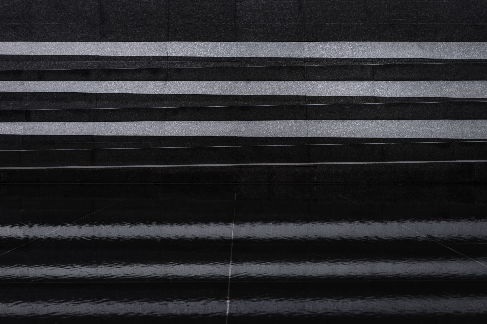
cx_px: 244
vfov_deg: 25.5
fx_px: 717
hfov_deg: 37.5
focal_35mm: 53
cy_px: 162
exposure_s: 1/100
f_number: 4
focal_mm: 35
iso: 200
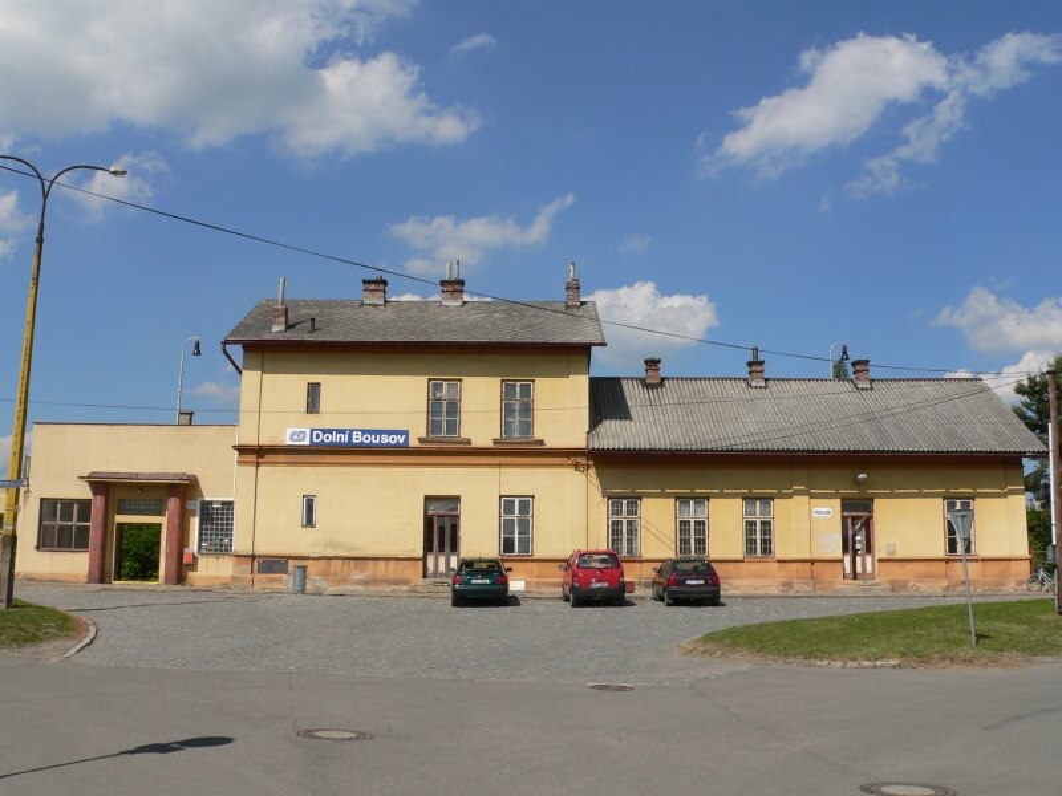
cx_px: 531
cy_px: 398
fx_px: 1104
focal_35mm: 36
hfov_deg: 51.4
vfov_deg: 39.7
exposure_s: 1/640
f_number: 5.6
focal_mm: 6
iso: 80
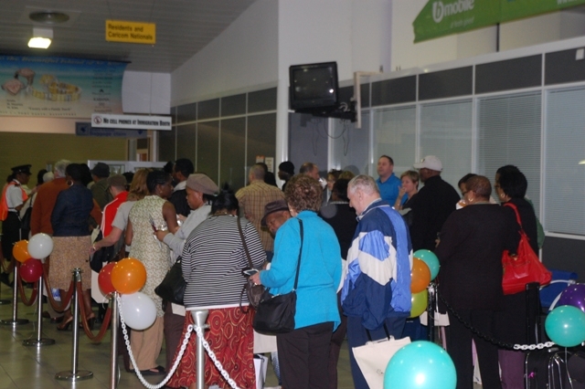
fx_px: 1072
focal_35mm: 66
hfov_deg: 30.5
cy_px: 194
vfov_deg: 20.6
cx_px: 292
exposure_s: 1/60
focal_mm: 44
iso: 800
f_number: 4.5
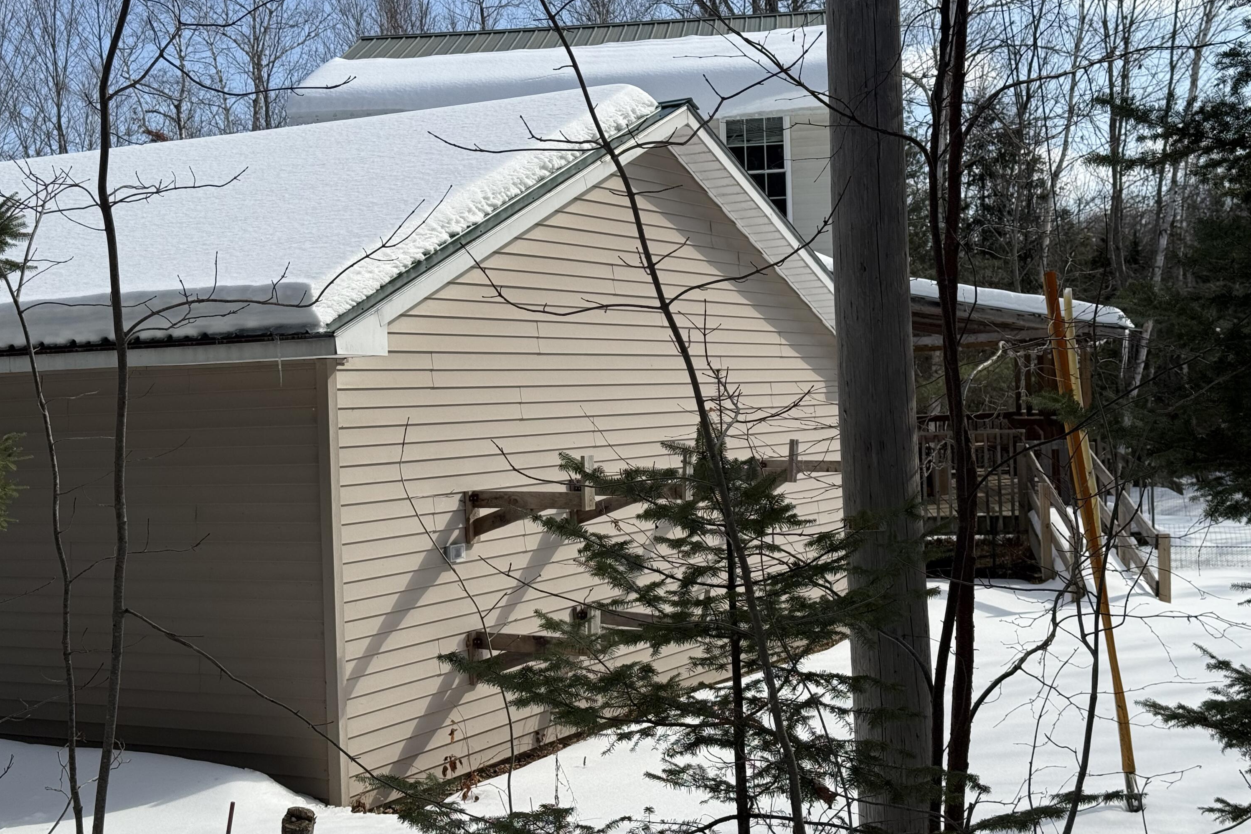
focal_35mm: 50
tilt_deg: +0.3
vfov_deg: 27.0
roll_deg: +1.4
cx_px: 625
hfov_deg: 39.6
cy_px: 399
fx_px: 1737
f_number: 1.78
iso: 80
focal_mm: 6.76
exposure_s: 1/7143
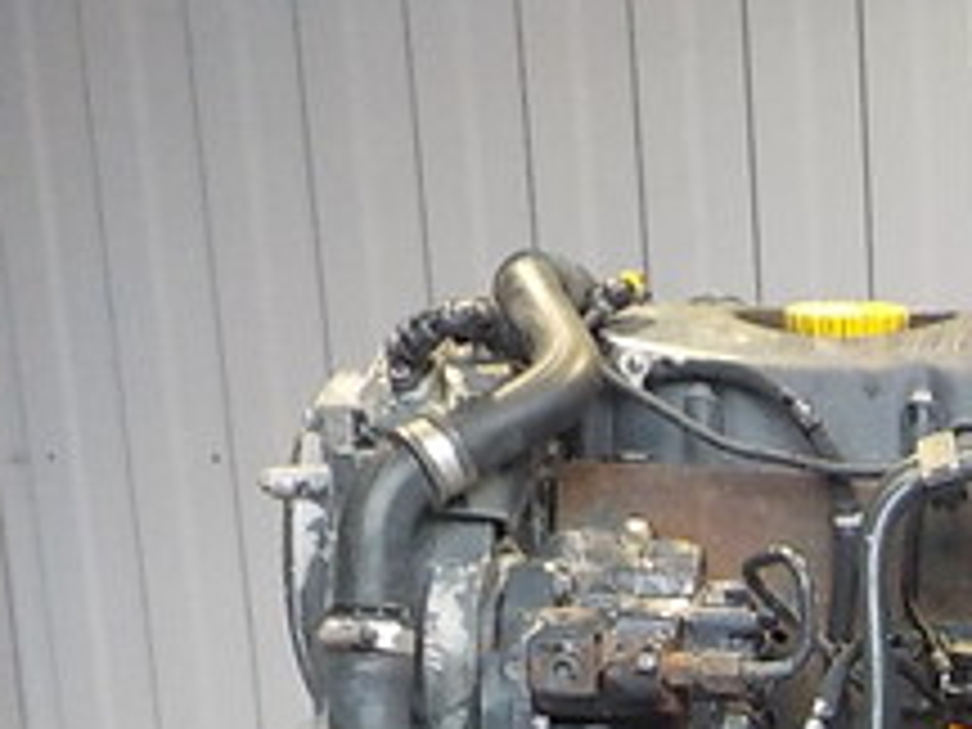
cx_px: 1336
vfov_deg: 15.7
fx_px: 2499
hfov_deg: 19.8
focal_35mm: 89
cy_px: 968
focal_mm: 4.1
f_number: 3.3
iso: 400
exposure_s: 1/25
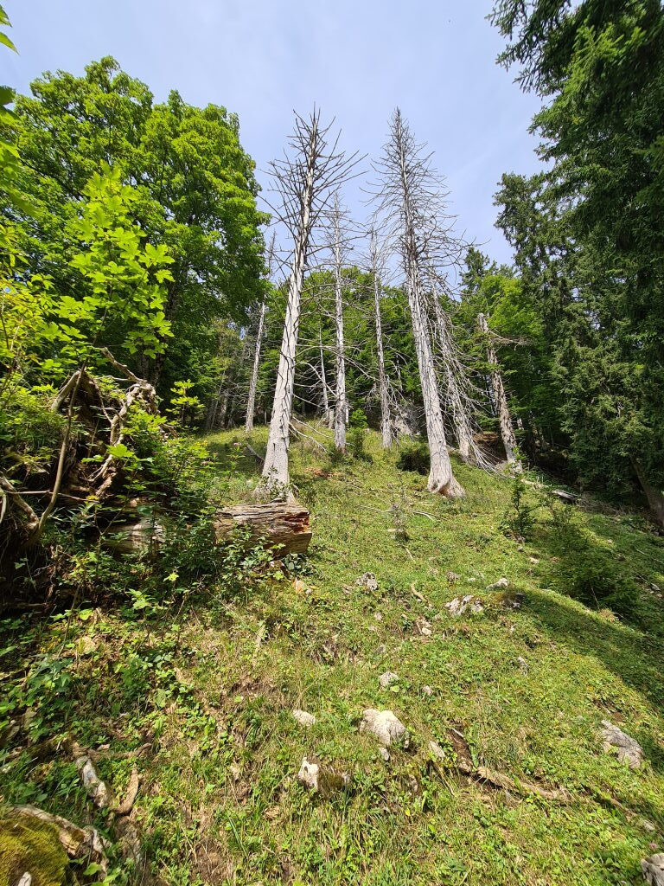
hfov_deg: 89.9
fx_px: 332
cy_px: 443
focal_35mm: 13
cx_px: 332
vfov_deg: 106.2
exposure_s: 1/930
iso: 64
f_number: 2.2
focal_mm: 2.2
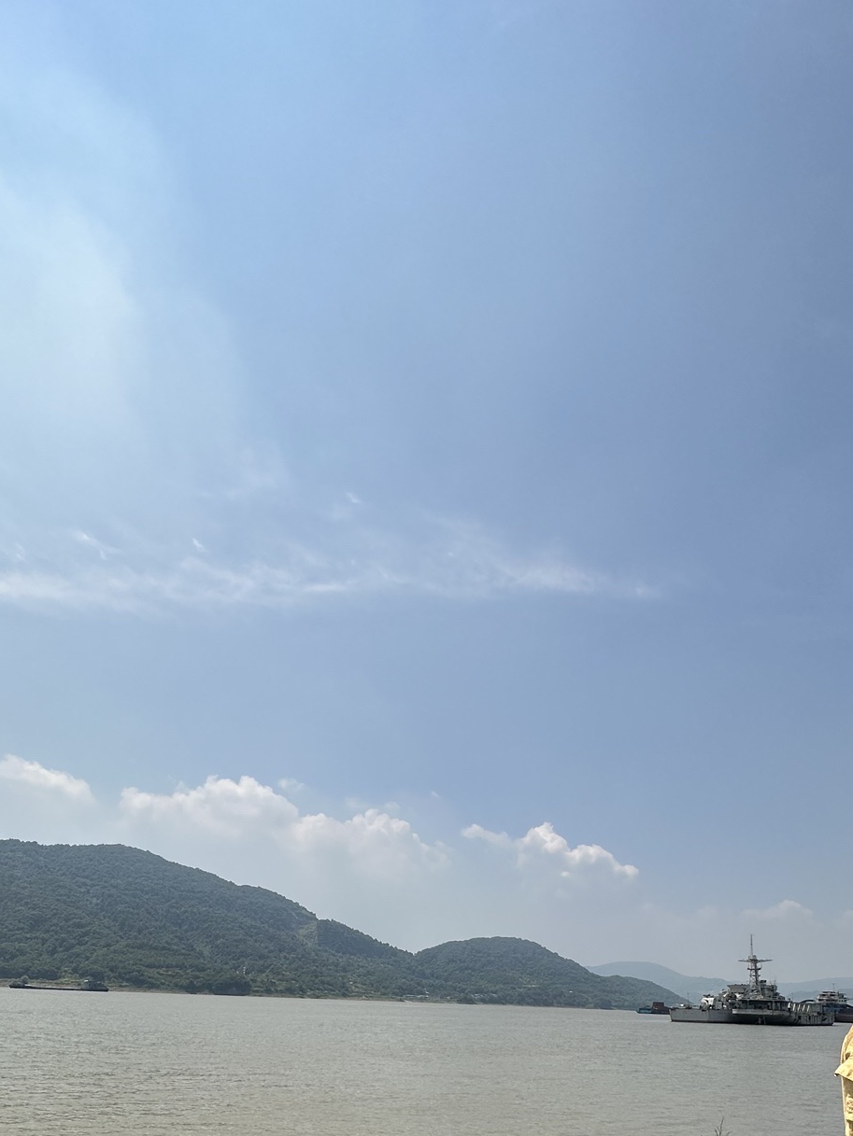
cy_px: 930
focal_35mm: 23
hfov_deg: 58.9
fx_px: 756
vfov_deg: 66.2
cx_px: 411
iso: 50
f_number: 2.2
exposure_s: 1/4292
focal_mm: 2.22
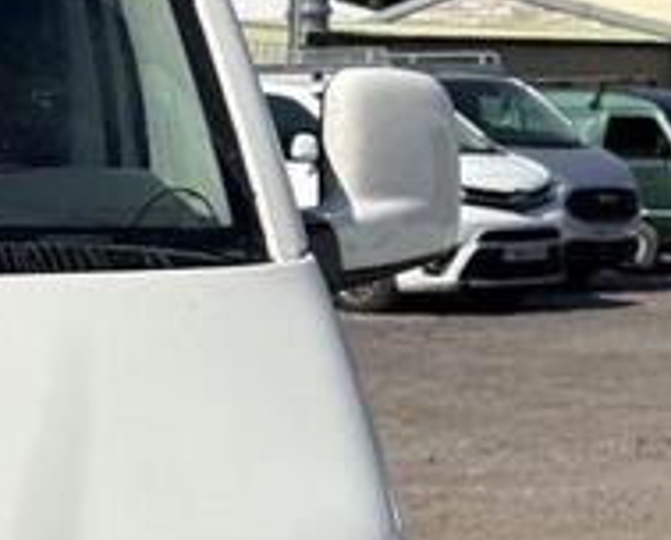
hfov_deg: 14.6
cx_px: -422
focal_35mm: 120
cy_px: 632
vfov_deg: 12.6
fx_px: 2388
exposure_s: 1/6993
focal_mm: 5.96
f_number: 1.6
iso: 50
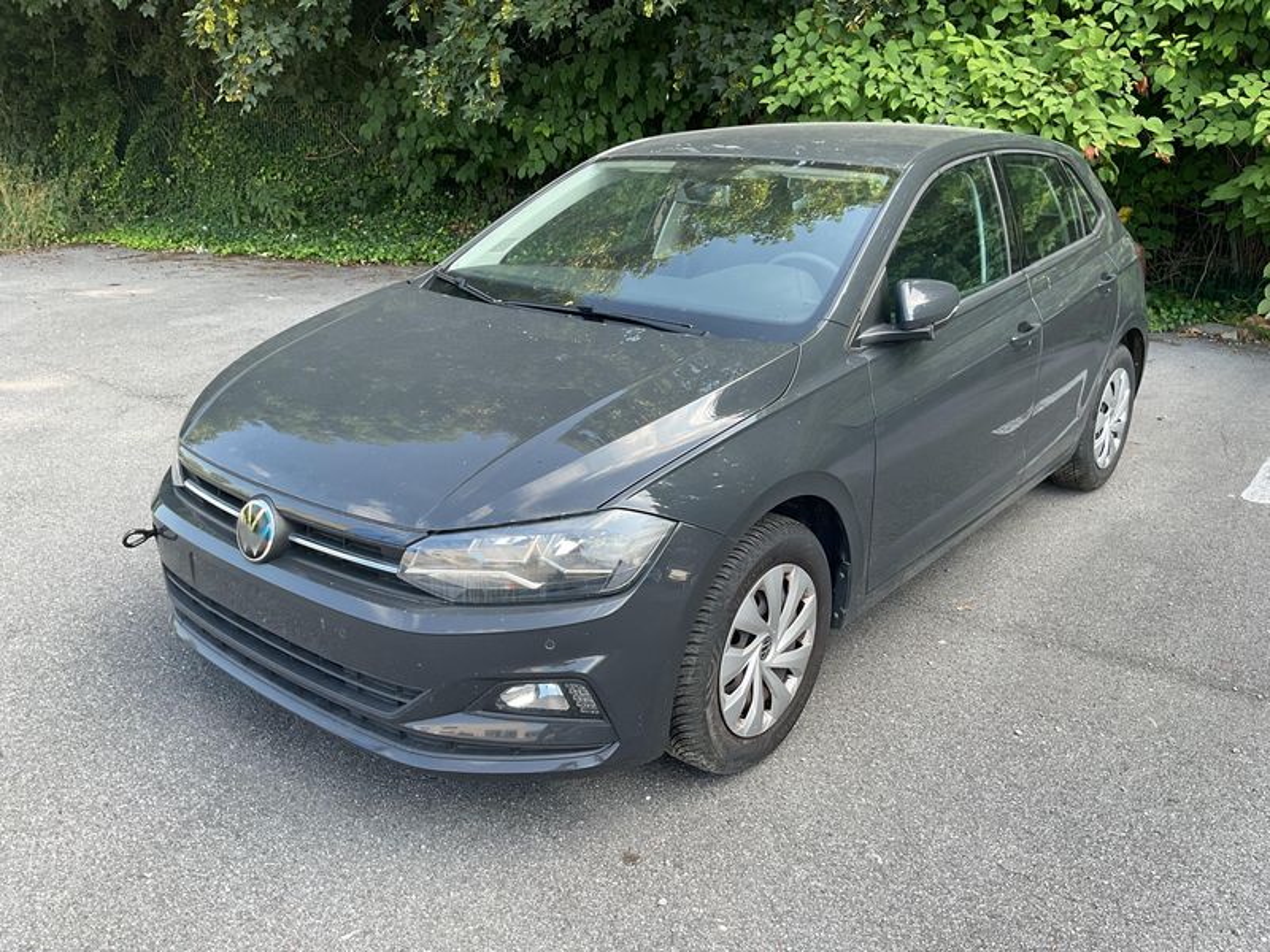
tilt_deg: -17.8
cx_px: 635
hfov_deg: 61.7
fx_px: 1064
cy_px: 476
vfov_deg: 48.2
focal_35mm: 29
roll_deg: -2.0
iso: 16
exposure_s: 1/116
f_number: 1.8
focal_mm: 3
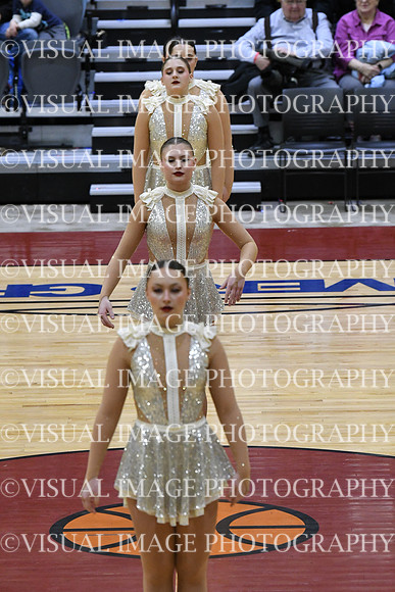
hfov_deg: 5.7
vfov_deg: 8.6
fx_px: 3947
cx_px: 198
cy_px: 296
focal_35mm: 240
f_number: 4
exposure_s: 1/500
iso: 5000
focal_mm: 160
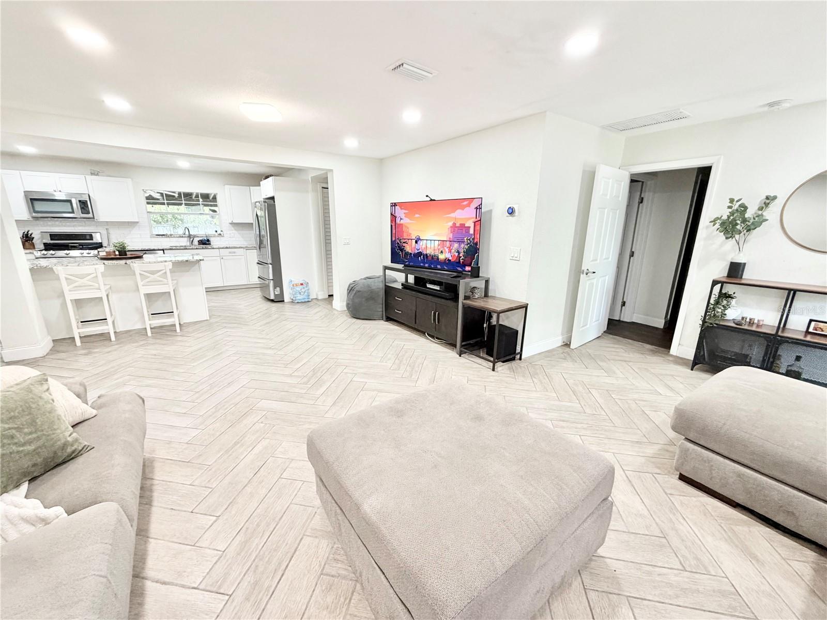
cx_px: 414
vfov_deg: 85.7
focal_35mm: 14
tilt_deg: -15.4
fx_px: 334
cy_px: 310
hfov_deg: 102.1
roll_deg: -0.5
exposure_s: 1/60
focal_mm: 2.22
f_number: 2.2
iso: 200
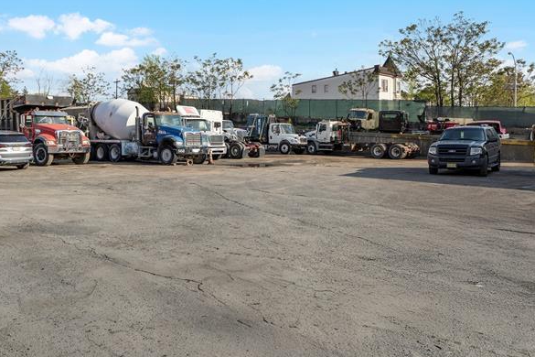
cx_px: 244
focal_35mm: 28
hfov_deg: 65.4
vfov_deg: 46.4
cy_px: 164
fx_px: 416
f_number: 5
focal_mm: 16
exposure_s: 1/640
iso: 100
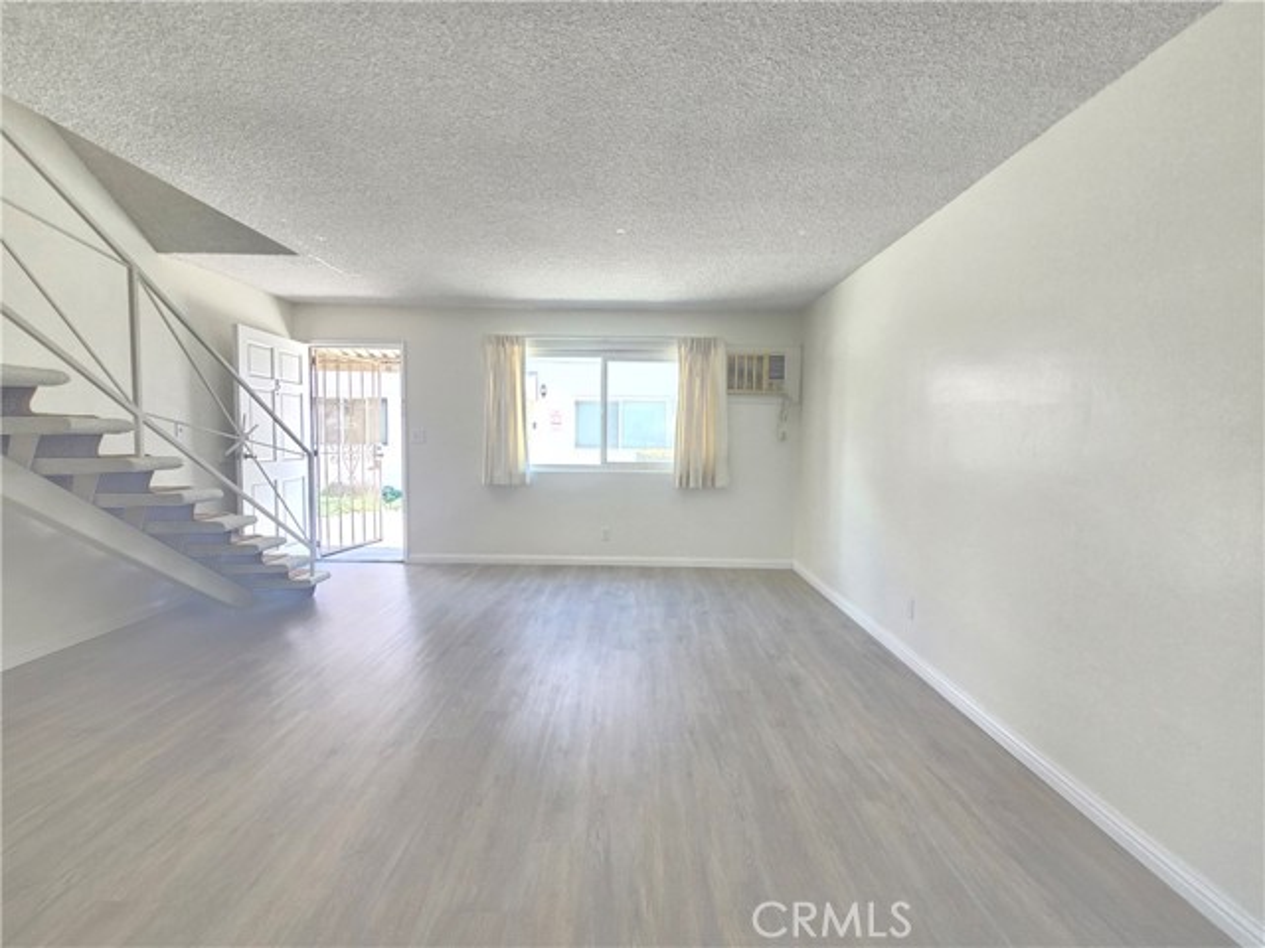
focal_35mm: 13
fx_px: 475
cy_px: 474
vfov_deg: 89.9
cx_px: 632
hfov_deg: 106.2
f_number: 2.2
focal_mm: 2.2
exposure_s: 1/60
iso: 125
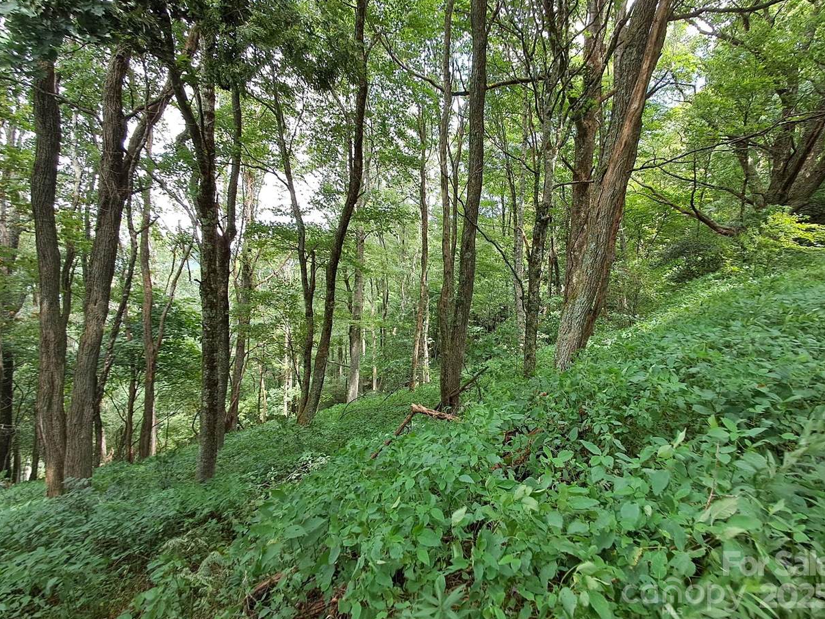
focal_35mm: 17
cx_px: 426
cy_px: 303
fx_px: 405
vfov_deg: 74.7
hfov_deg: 91.0
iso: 50
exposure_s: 1/60
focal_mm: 1.64
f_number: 2.2
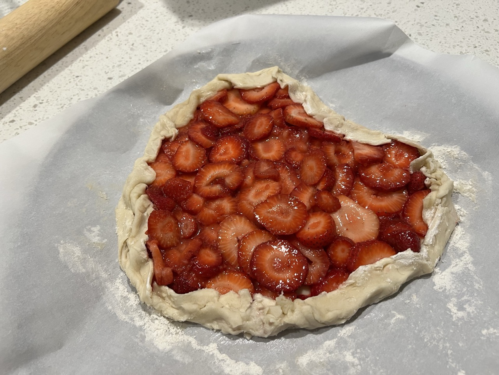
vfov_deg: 53.1
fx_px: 375
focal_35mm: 26
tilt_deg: -56.3
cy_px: 188
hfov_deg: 67.3
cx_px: 250
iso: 160
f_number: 1.5
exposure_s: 1/60
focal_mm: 5.7
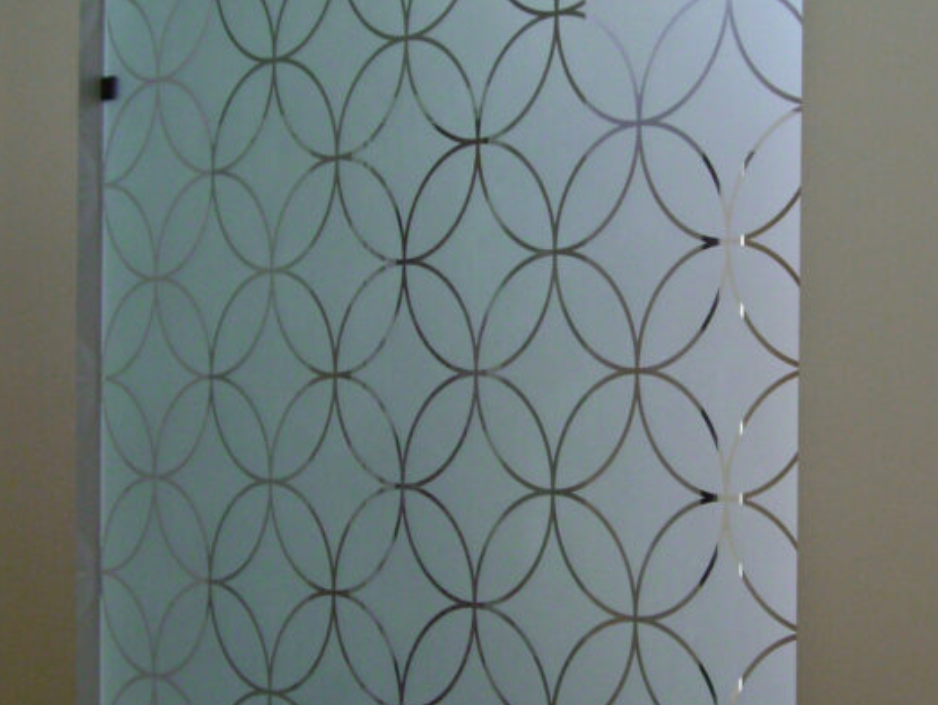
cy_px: 456
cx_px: 710
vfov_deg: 16.4
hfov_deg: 21.6
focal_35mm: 90
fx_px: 2440
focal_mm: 9.6
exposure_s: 1/60
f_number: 3.1
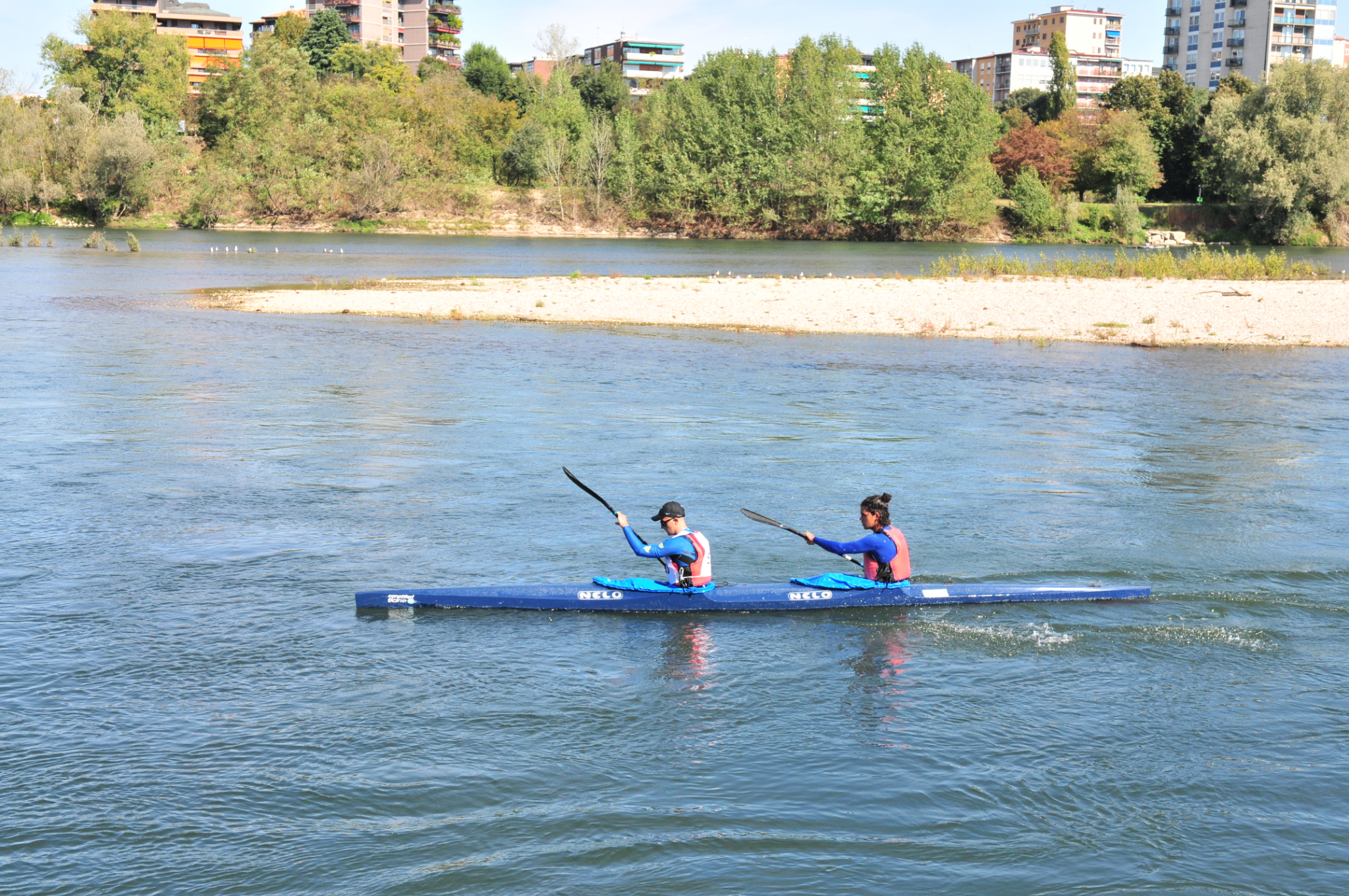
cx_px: 674
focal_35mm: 46
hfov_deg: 42.4
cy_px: 448
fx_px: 1740
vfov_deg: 28.9
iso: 320
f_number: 13
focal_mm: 31
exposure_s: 1/640
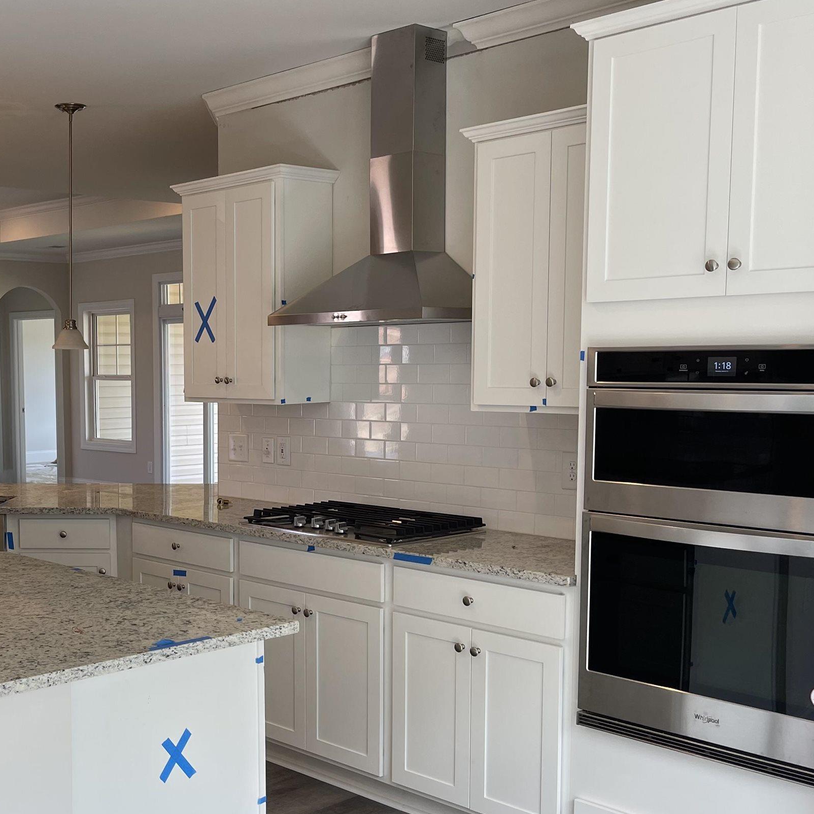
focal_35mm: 44
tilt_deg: -5.9
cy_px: 469
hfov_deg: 37.0
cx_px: 167
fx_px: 1171
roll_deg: +0.5
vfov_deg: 38.3
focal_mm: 5.1
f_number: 1.6
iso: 40
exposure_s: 1/120
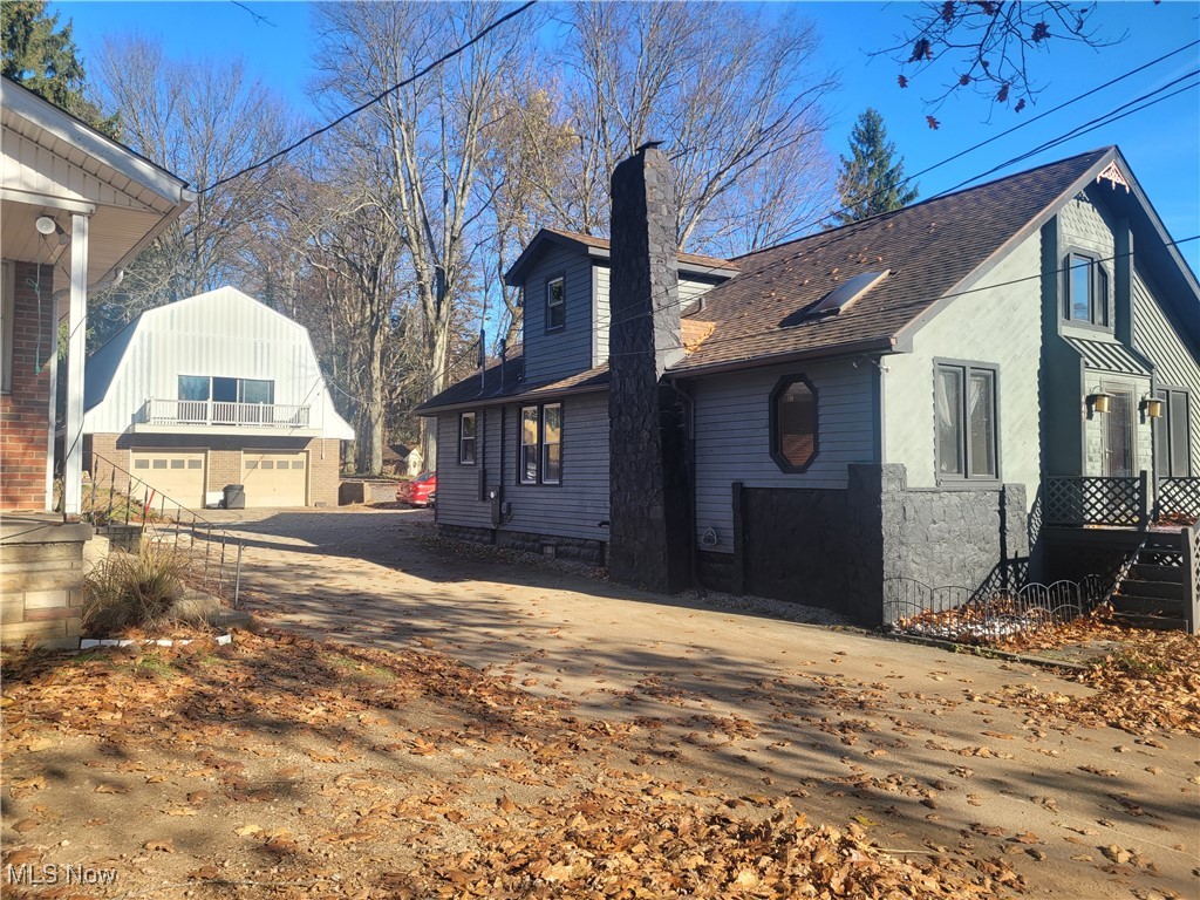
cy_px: 450
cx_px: 600
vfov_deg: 53.1
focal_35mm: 26
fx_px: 901
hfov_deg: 67.3
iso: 40
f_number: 1.8
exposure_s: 1/927
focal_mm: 5.4
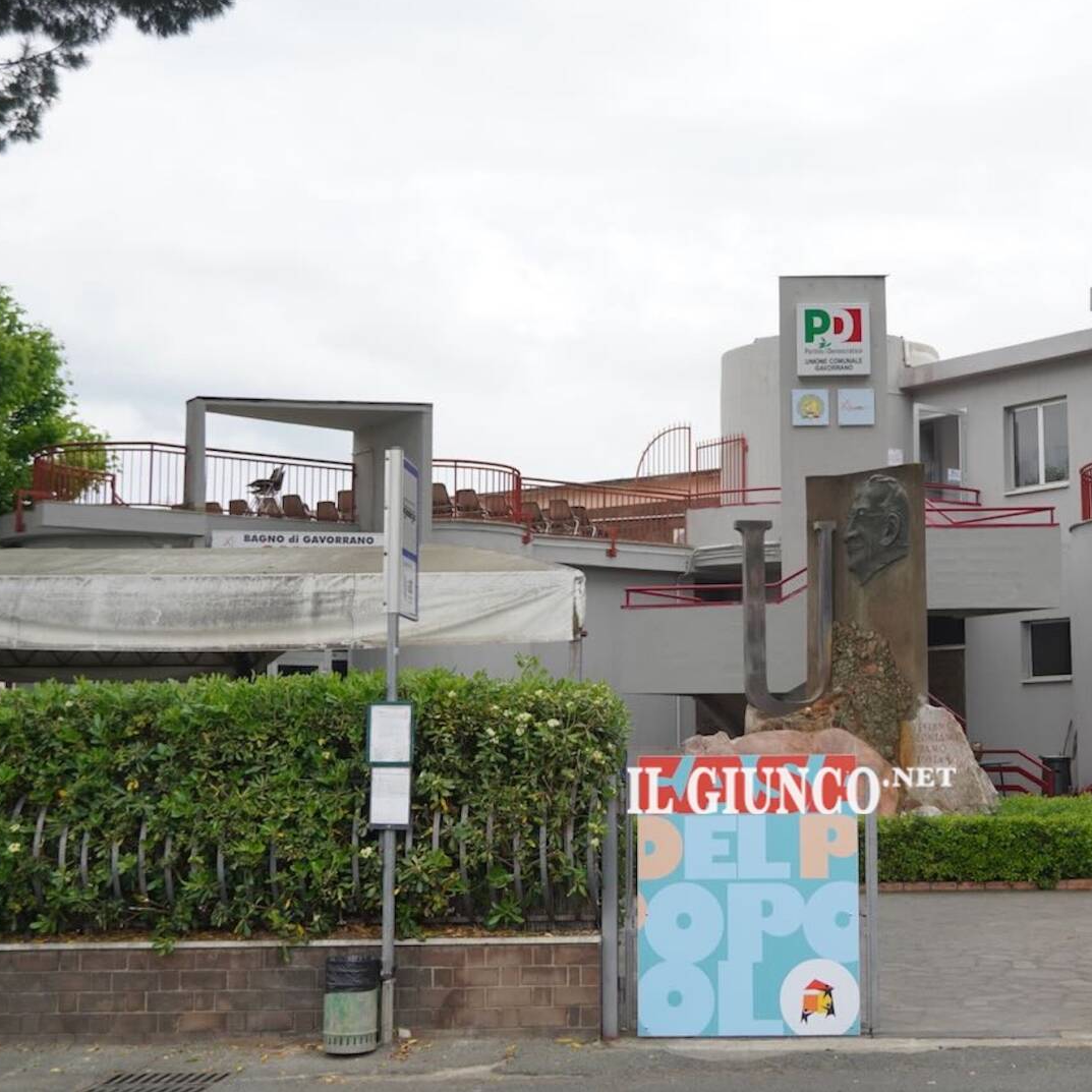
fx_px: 1785
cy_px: 543
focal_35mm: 50
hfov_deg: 33.5
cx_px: 792
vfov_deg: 34.0
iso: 100
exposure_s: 1/320
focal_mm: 26
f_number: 5
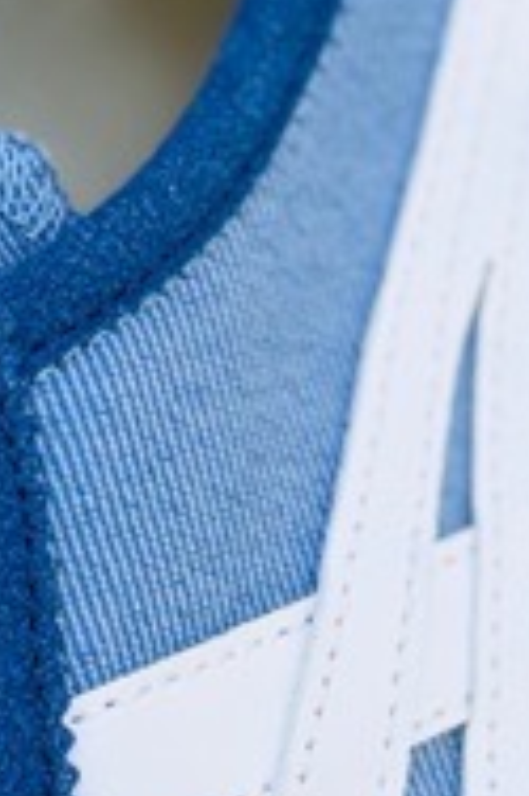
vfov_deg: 12.1
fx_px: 3754
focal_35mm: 170
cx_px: 85
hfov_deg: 8.0
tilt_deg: -59.7
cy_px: 580
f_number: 1.78
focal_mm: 6.76
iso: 64
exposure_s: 1/100
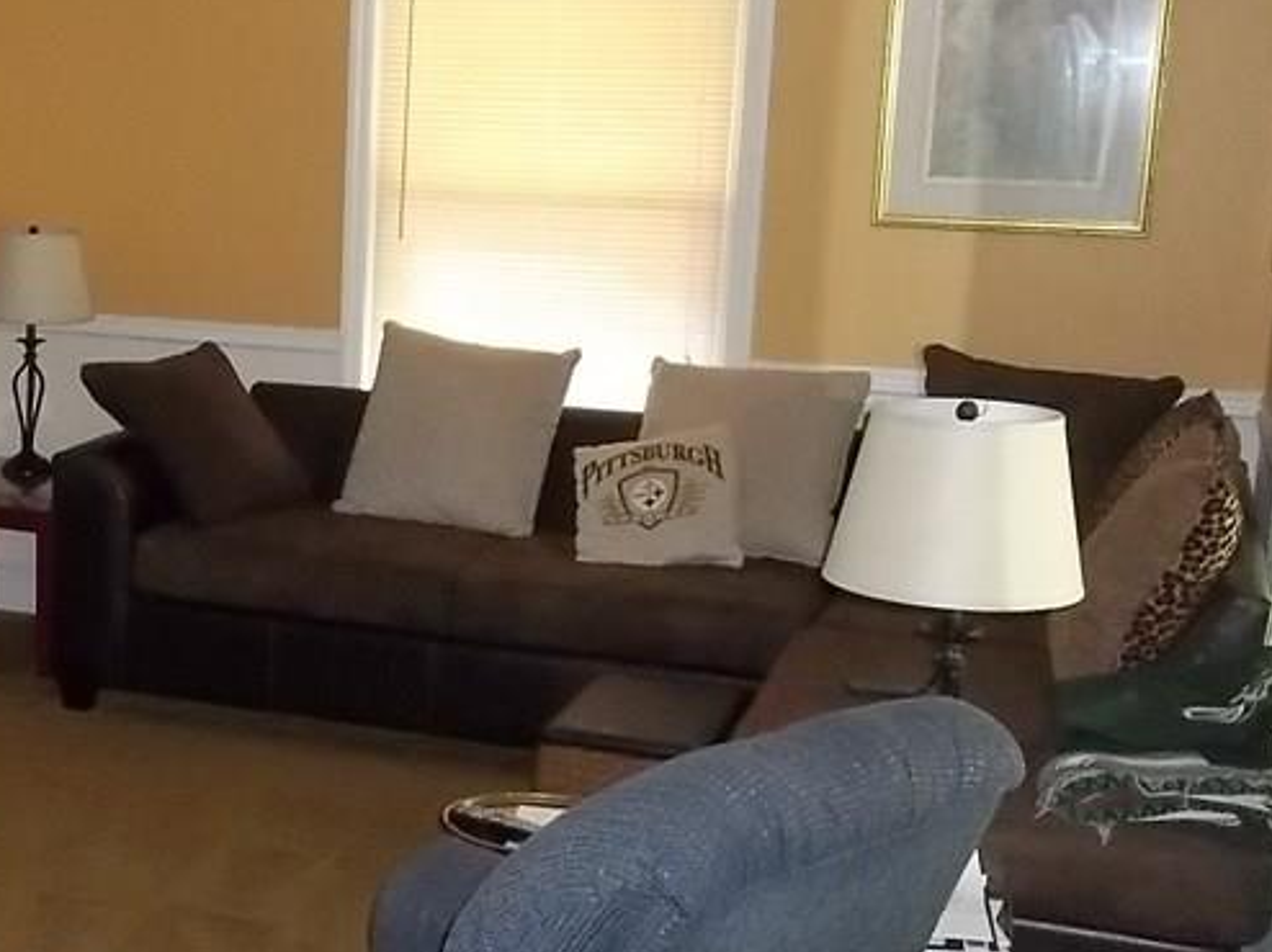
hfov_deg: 33.1
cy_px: 561
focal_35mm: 56
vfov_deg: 26.0
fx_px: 2057
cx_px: 211
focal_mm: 4.9
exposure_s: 1/30
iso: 400
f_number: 3.5
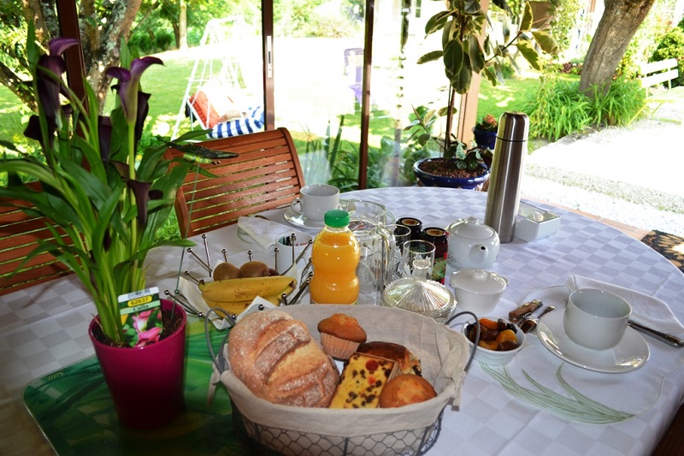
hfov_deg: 67.4
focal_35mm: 27
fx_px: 513
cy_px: 228
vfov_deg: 47.9
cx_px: 342
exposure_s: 1/125
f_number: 4
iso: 280
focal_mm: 18
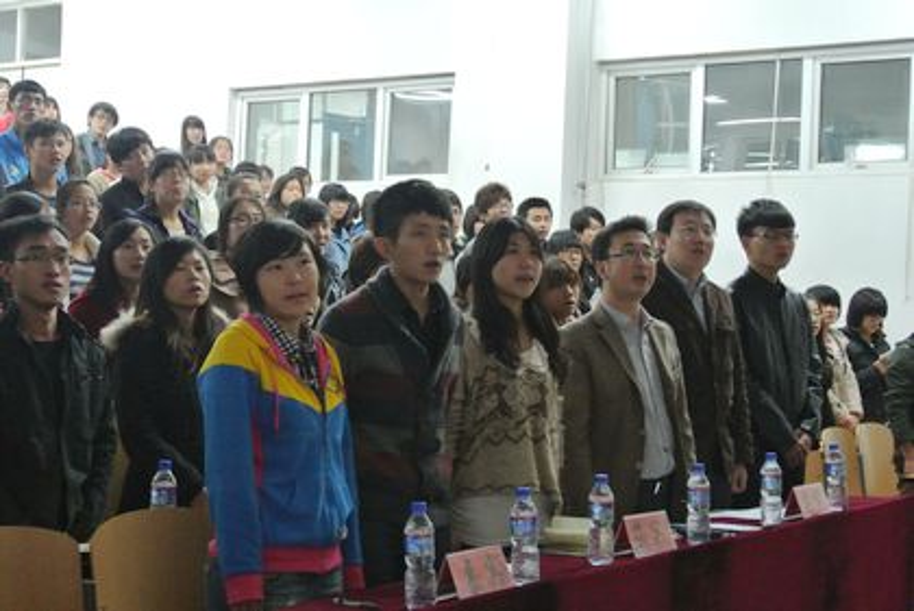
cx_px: 457
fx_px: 1499
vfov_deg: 23.1
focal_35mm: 59
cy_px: 306
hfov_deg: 33.9
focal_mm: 21.9
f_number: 5
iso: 1800
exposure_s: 1/30
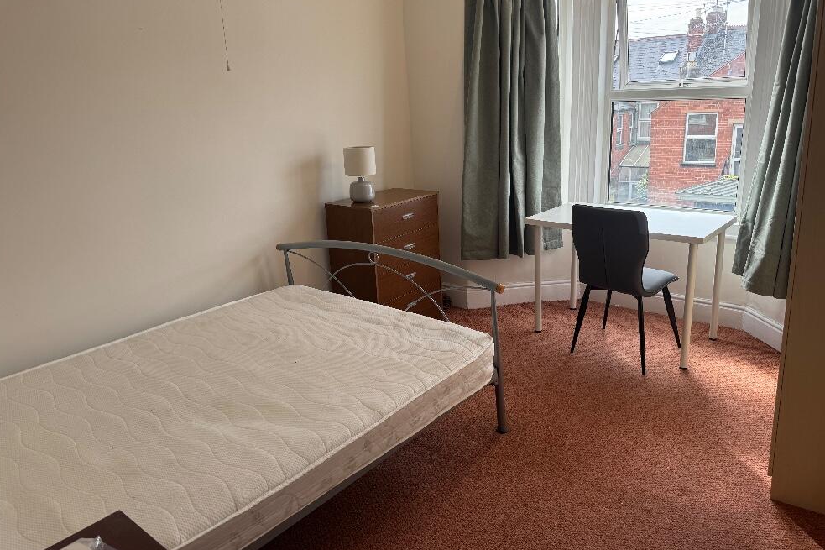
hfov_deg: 69.4
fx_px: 596
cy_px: 262
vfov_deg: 49.5
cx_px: 423
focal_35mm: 26
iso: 64
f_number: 1.78
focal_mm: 6.76
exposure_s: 1/142
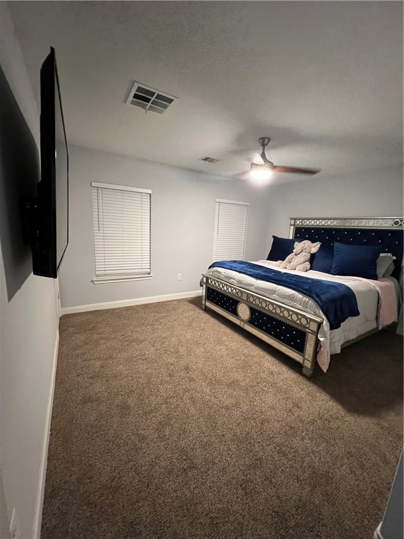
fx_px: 202
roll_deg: -2.2
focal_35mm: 13
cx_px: 202
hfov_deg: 89.9
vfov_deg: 106.2
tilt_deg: -10.1
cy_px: 270
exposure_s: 1/60
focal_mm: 1.57
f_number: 1.8
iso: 800
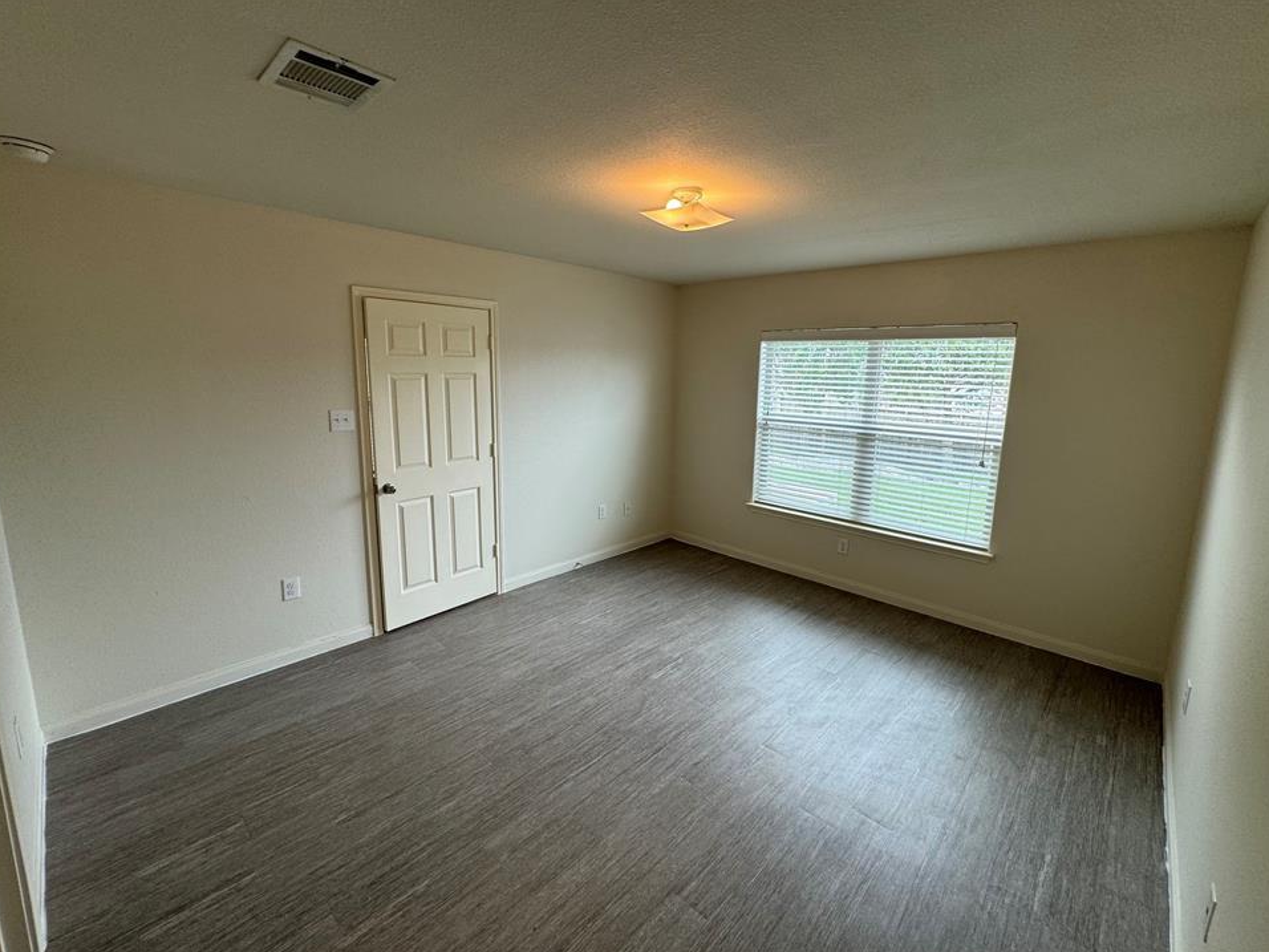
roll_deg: -1.8
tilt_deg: -10.3
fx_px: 550
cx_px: 646
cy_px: 455
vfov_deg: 81.7
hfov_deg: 98.2
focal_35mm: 15
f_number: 2.2
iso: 50
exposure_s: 1/120
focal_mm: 2.22
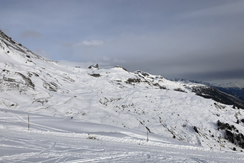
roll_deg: +2.1
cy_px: 89
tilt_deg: +0.2
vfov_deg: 43.6
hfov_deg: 61.9
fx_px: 203
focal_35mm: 30
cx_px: 120
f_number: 1.8
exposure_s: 1/3690
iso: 25
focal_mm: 4
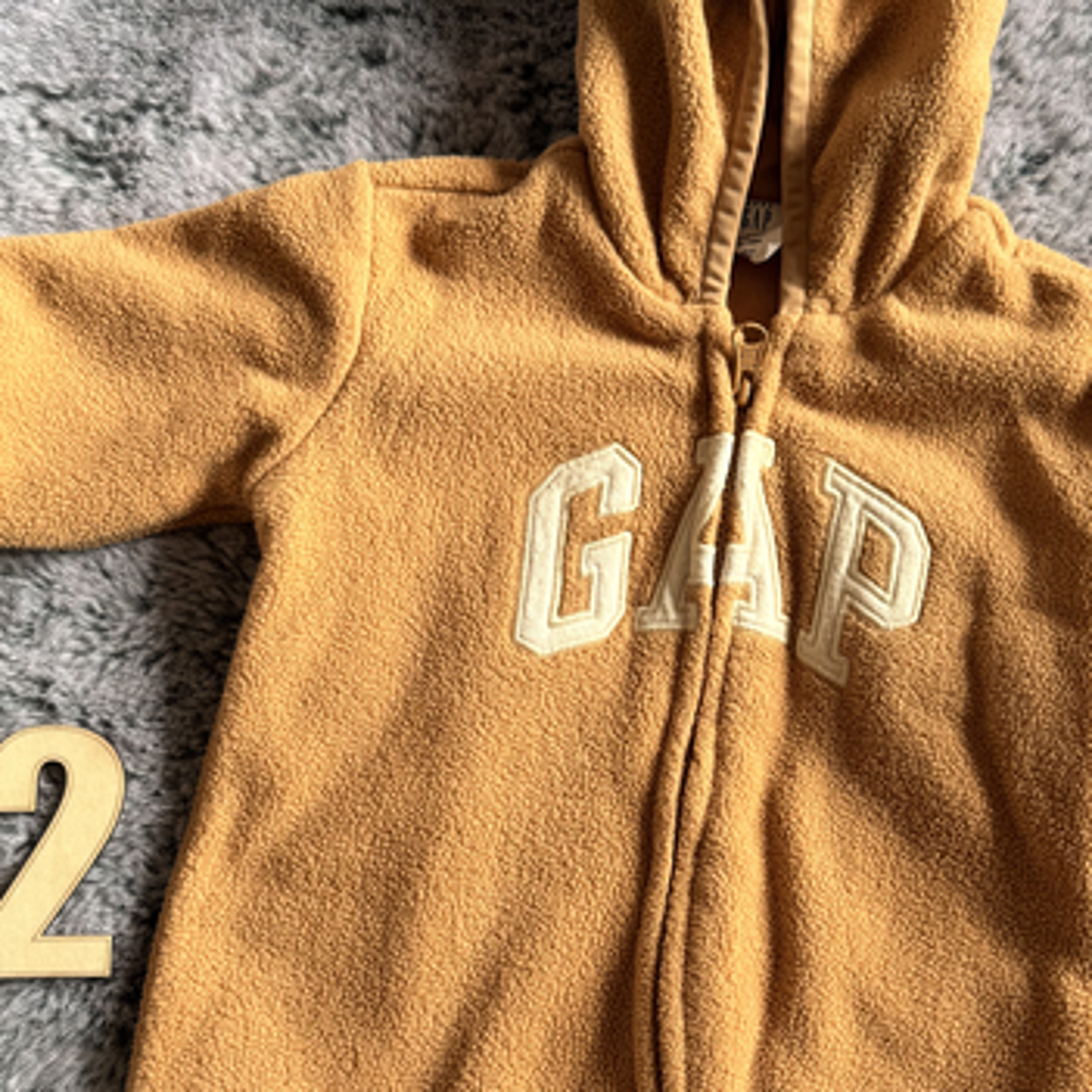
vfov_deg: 33.8
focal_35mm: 50
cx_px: 632
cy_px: 708
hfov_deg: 34.0
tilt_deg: -81.1
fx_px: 1785
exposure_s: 1/154
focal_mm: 6.76
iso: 64
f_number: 1.78
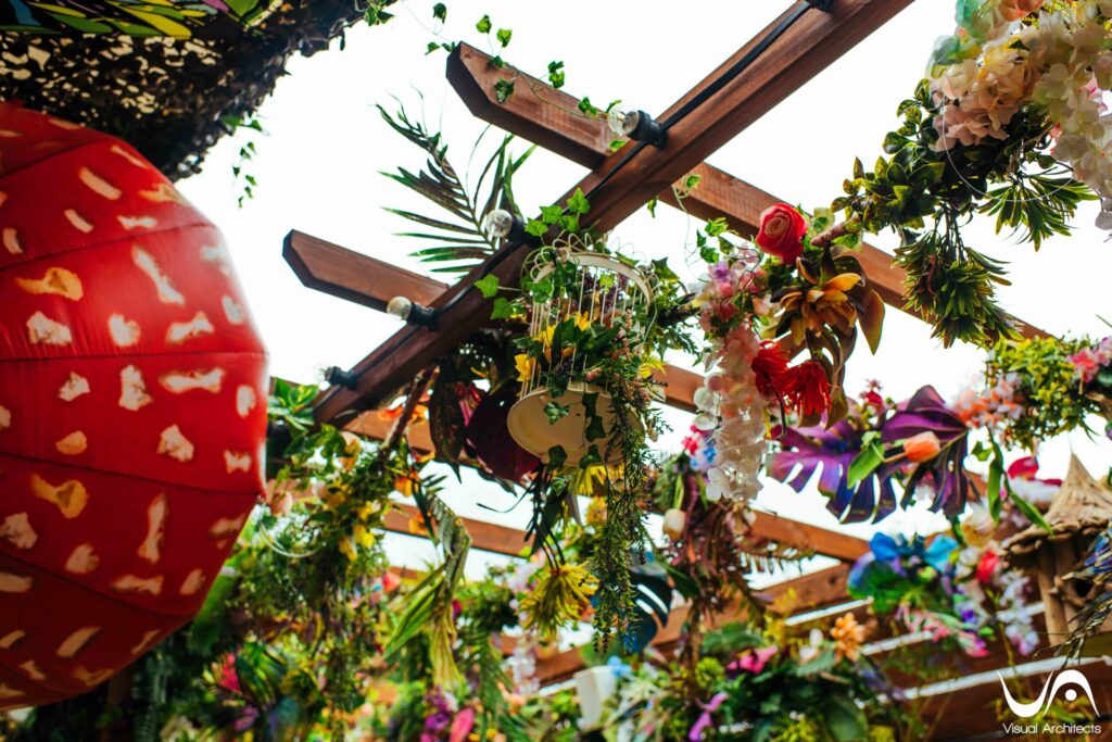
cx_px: 556
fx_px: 1081
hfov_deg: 54.4
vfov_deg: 37.9
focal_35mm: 35
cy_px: 371
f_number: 4
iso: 80
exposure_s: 1/320
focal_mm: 35
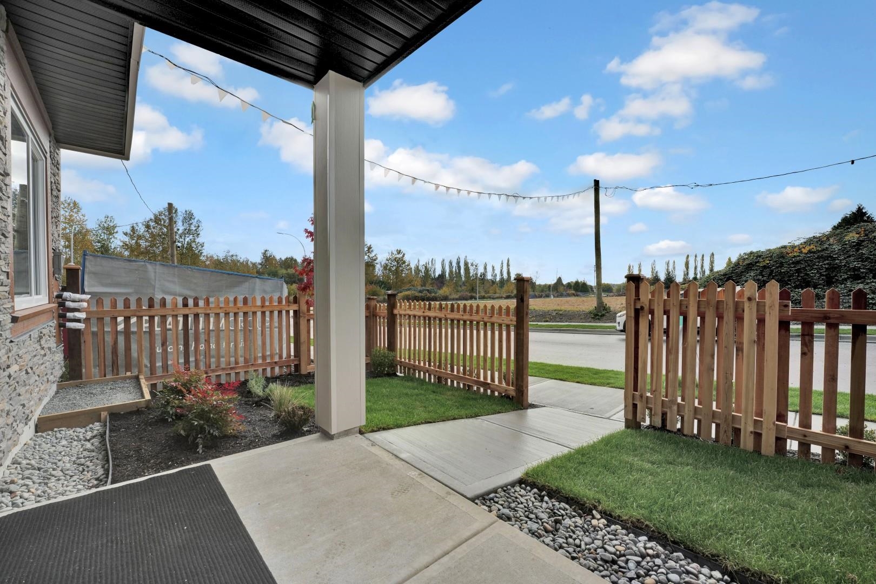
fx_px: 341
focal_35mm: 14
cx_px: 438
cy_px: 292
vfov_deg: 81.2
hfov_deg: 104.3
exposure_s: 1/1250
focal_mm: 14
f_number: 8
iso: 400
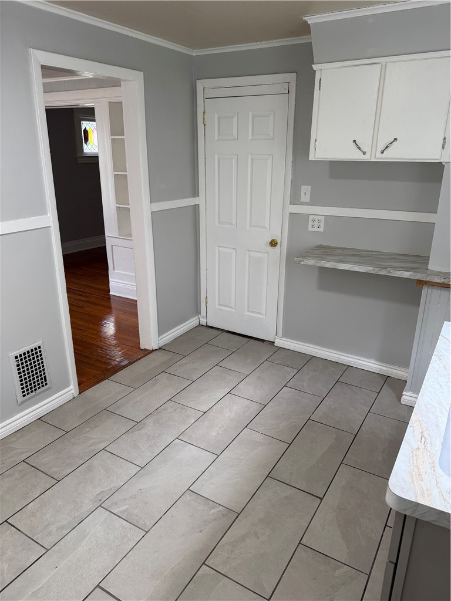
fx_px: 417
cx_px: 226
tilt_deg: -19.2
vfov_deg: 71.6
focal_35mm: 24
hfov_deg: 56.8
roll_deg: -1.0
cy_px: 300
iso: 125
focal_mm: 6.76
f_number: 1.78
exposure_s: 1/60
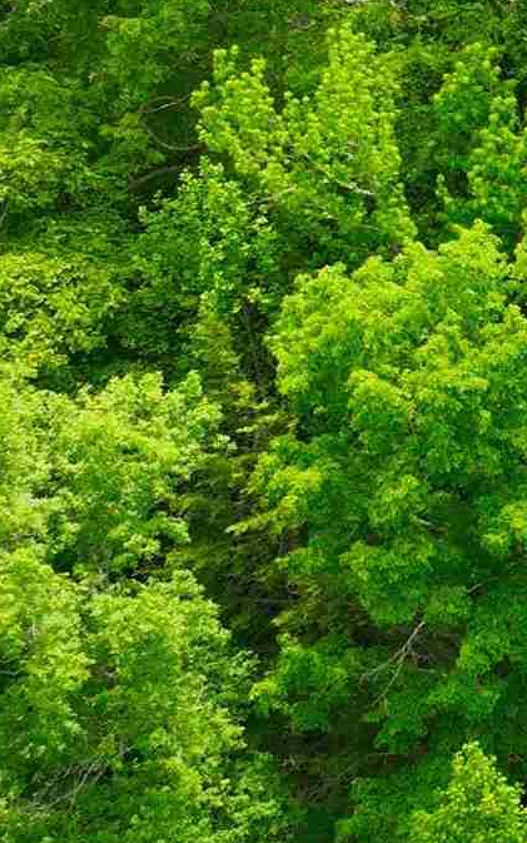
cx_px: 1109
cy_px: 211
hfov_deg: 10.3
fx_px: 2664
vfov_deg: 17.9
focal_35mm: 116
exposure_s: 1/100
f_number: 2.8
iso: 110
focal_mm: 12.29
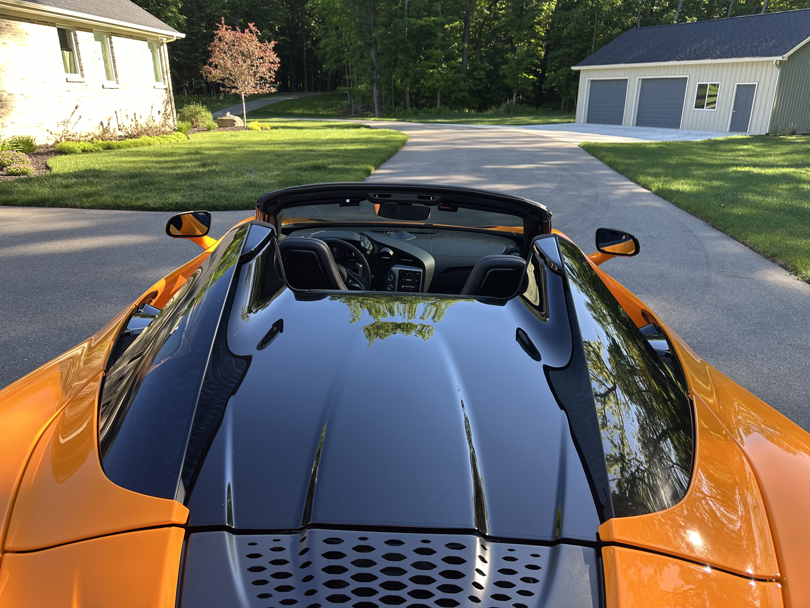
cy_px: 304
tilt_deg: -19.4
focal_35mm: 24
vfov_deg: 56.8
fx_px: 562
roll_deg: +0.6
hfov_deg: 71.6
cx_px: 405
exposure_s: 1/329
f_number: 1.78
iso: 80
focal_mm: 6.86
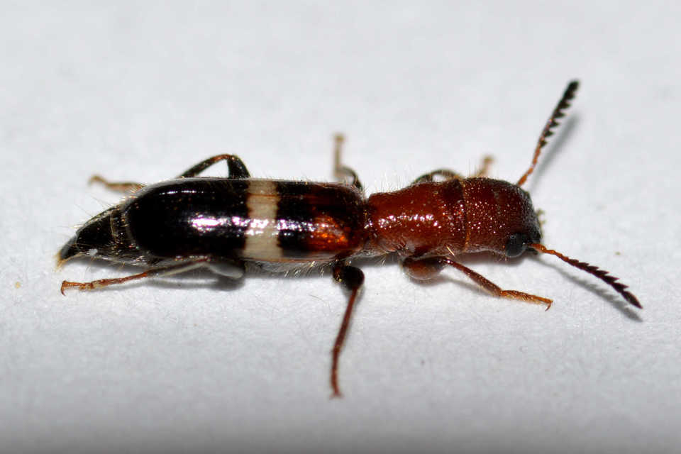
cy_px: 227
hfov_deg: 13.7
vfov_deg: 9.1
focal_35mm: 150
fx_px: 2837
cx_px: 340
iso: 100
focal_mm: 100
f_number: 20
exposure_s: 1/200
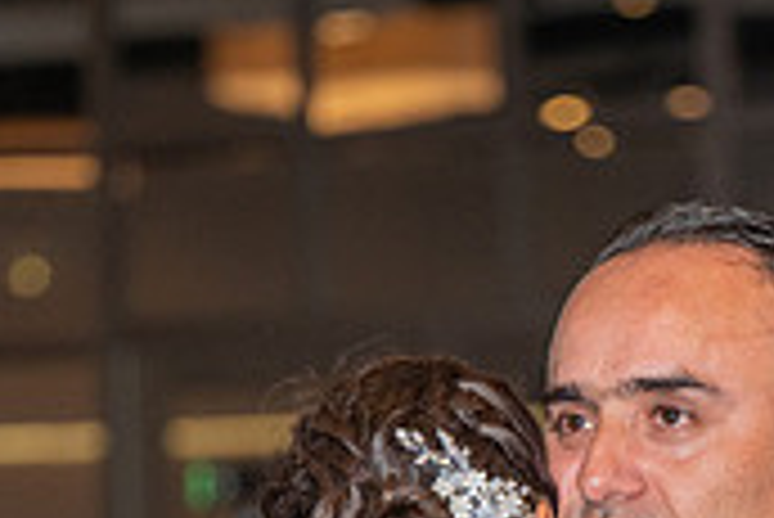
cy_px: 759
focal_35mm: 263
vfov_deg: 5.2
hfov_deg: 7.8
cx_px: 500
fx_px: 5659
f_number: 2.8
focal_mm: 78
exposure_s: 1/125
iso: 1000
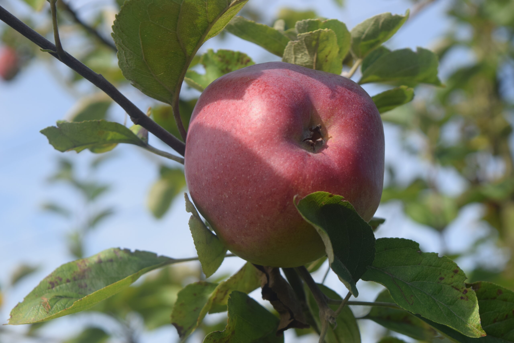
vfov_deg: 16.6
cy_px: 172
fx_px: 1178
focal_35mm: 82
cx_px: 257
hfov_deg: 24.6
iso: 200
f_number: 8
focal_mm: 55
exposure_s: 1/400
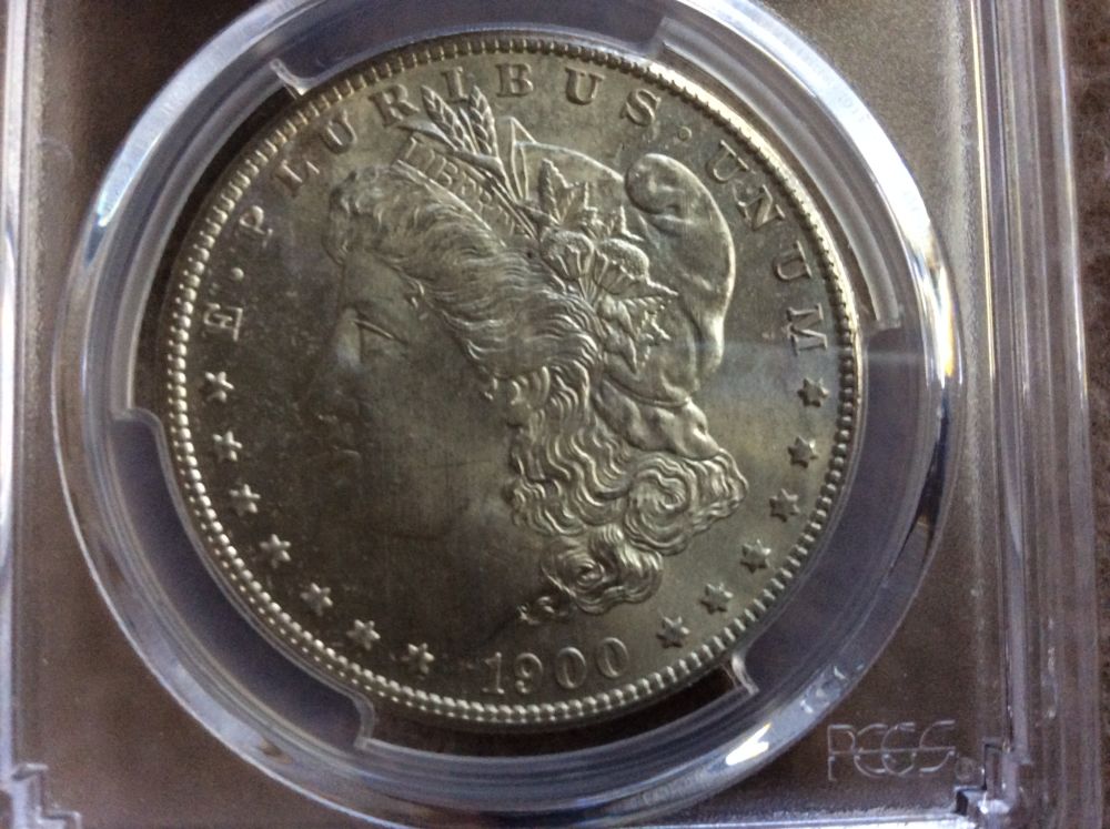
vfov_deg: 44.1
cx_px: 555
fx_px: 1025
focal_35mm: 32
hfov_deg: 56.9
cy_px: 414
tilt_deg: -79.8
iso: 250
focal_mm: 3.3
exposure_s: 1/24
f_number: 2.4
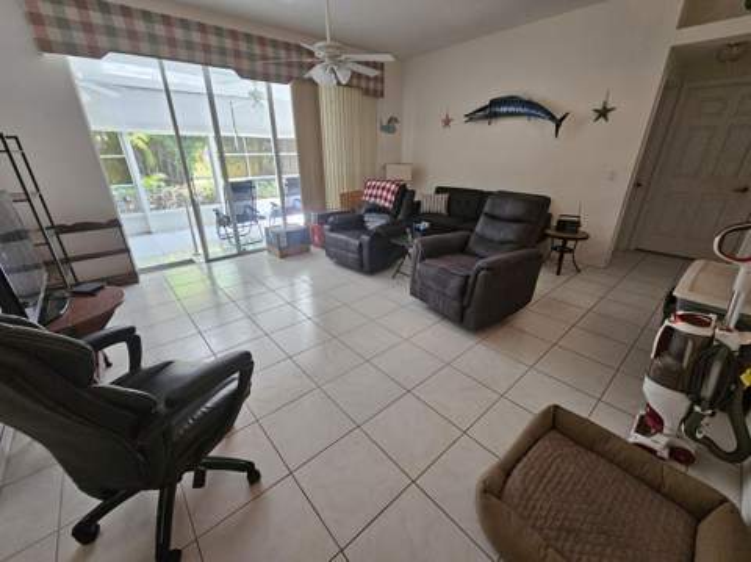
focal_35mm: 13
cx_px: 376
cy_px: 281
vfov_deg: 89.8
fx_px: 282
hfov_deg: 106.2
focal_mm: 2.2
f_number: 2.2
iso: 400
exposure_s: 1/60
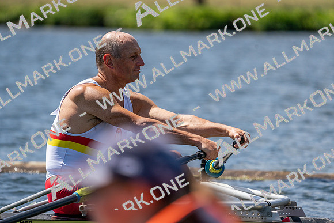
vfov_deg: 3.0
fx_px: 4296
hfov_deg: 4.5
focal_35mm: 463
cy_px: 112
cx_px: 167
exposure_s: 1/2000
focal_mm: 463
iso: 250
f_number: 6.3
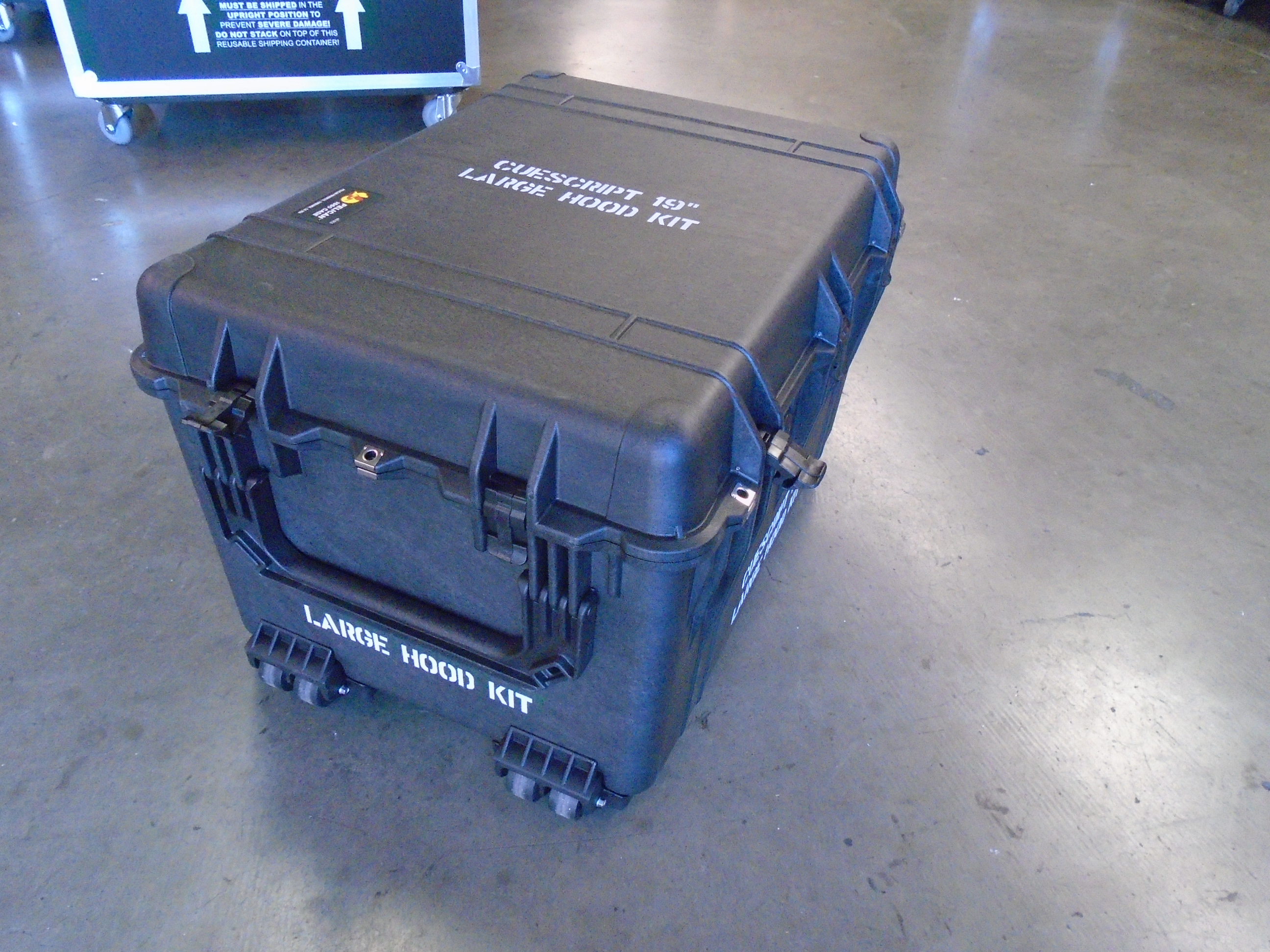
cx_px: 635
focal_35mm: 26
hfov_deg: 67.3
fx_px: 954
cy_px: 476
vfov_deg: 53.1
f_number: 3.2
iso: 800
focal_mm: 4.6
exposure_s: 1/50
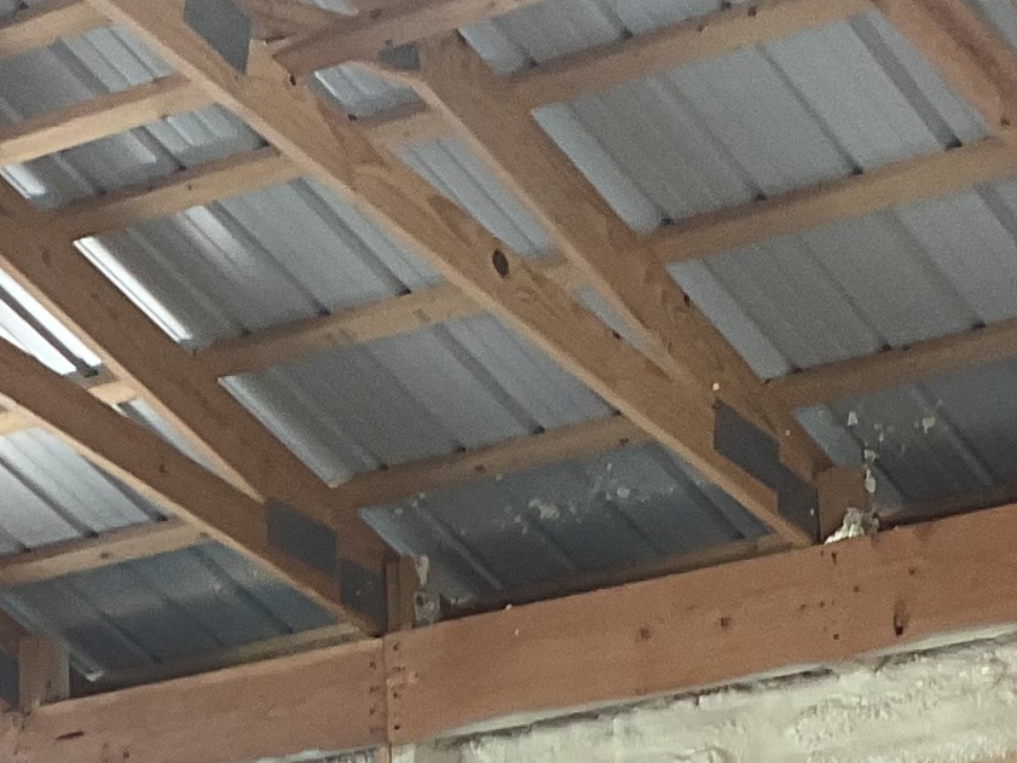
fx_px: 4084
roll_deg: +1.7
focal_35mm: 139
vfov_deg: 10.3
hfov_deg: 14.0
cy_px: 1201
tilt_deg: +6.8
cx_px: 64
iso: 40
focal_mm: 3
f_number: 1.8
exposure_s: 1/60
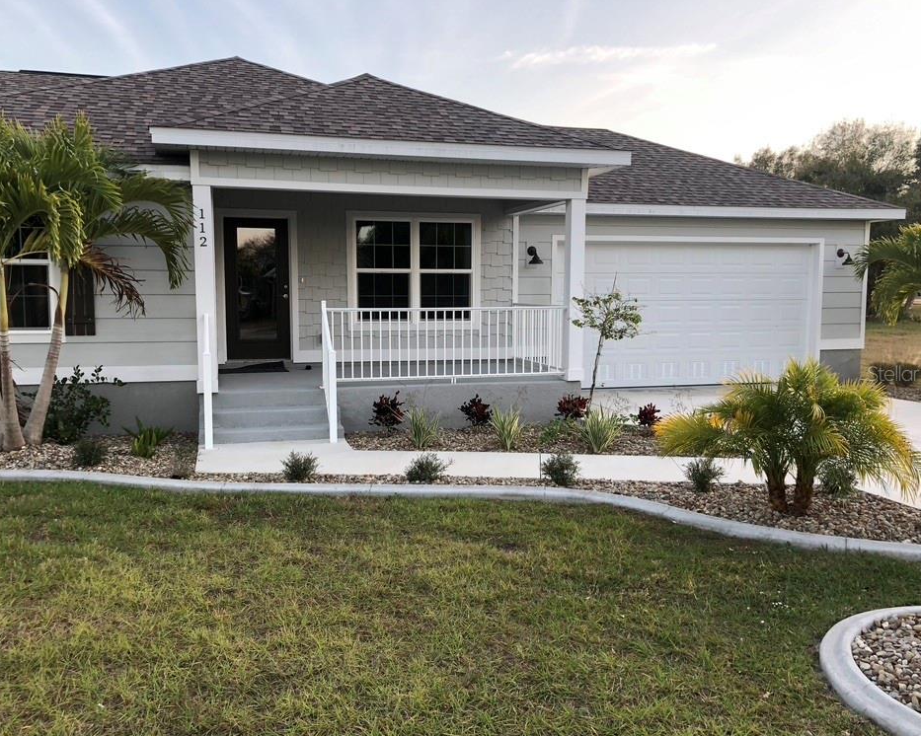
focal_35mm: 30
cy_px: 373
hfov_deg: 58.8
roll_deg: +0.9
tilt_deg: -5.2
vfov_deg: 48.5
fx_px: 818
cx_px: 455
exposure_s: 1/120
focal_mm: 4
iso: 25
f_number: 1.8
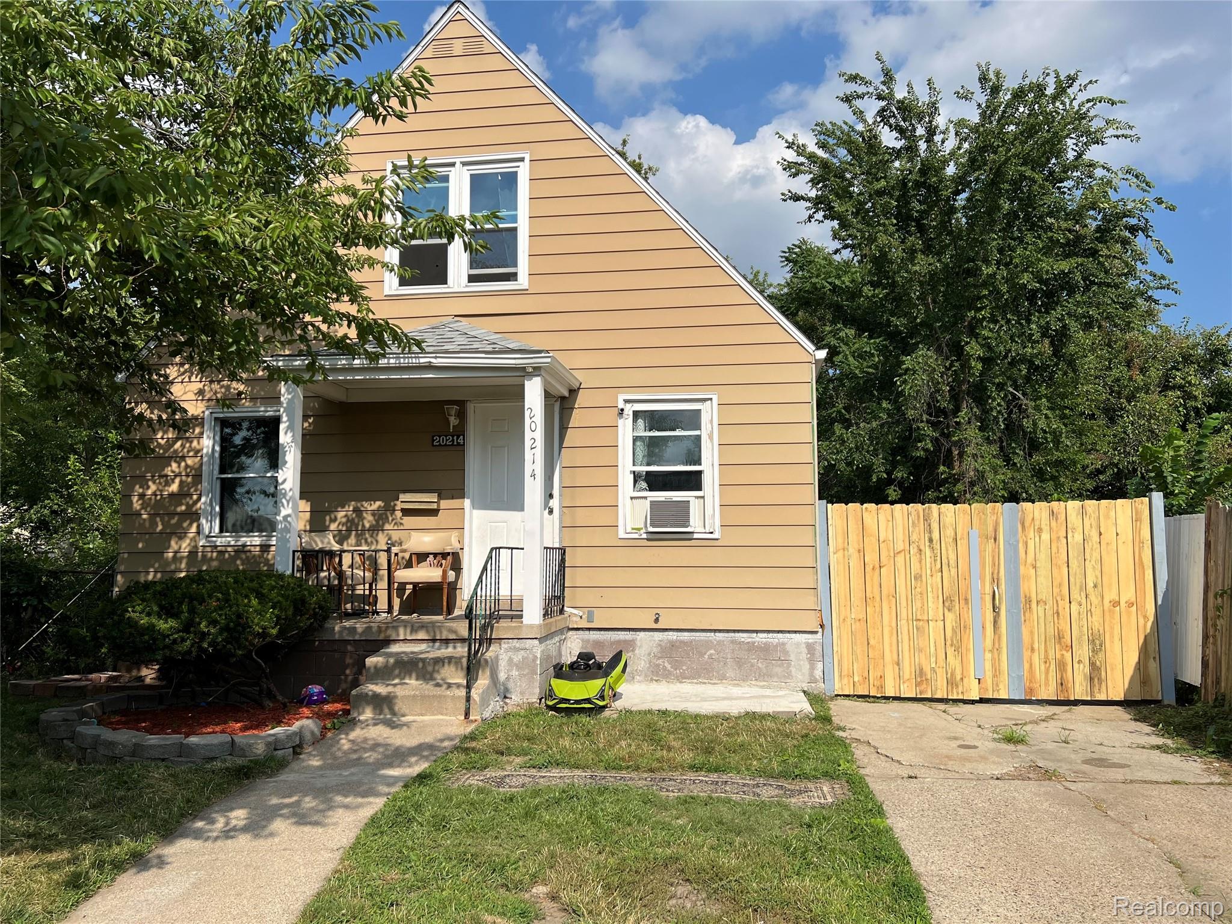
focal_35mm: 26
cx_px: 616
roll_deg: +0.3
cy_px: 462
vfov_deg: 53.1
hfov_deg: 67.3
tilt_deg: +5.8
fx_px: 925
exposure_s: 1/6211
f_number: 1.5
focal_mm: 5.7
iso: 50
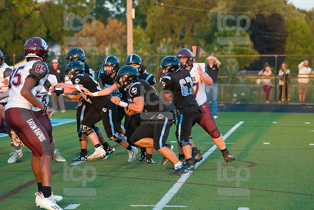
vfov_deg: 6.5
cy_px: 105
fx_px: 1832
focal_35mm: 210
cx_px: 157
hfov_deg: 9.8
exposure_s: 1/2000
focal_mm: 210
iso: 5000
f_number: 5.6
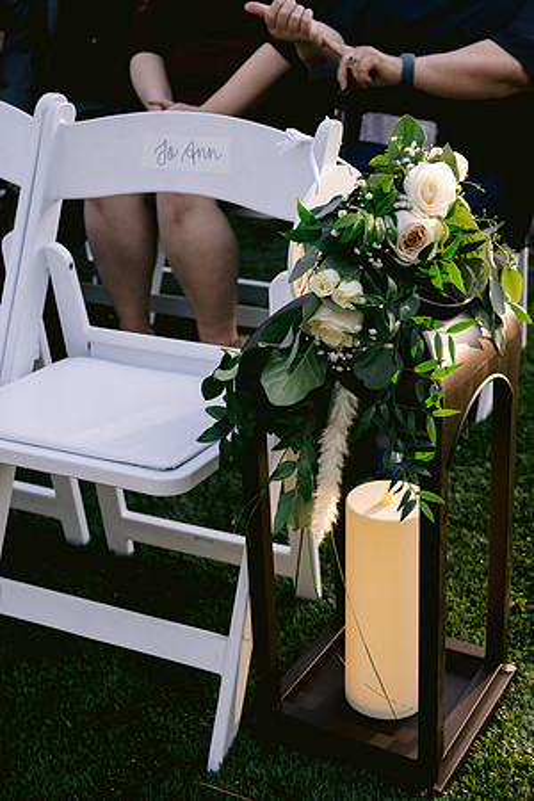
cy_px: 400
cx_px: 267
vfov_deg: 39.6
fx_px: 1112
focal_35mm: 50
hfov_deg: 27.0
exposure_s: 1/250
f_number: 6.3
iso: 400
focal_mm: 50
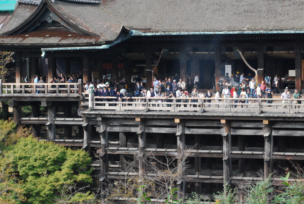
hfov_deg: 17.5
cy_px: 85
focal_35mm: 117
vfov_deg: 11.7
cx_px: 185
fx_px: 989
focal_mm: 50
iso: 800
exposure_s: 1/320
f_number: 9
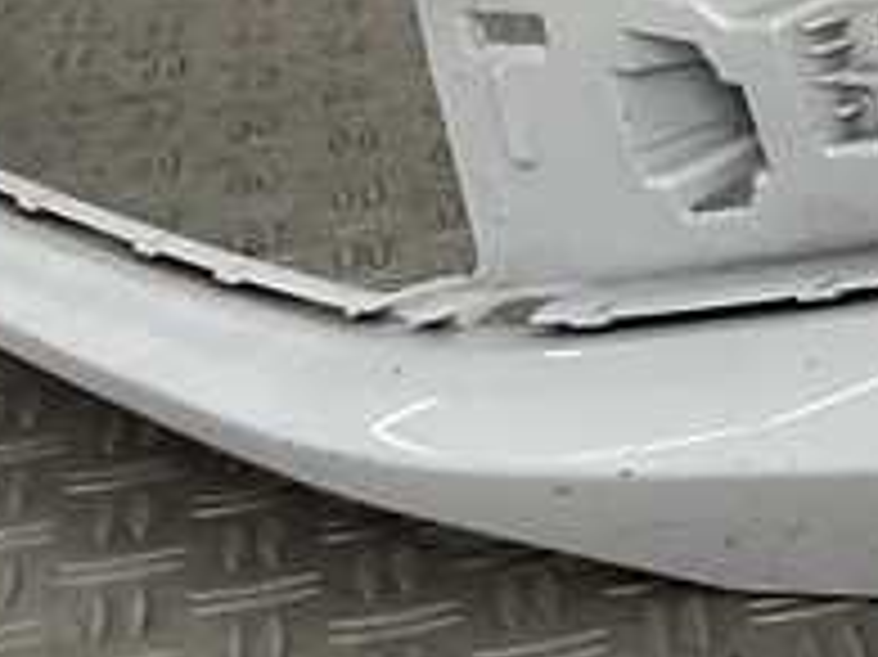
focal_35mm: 150
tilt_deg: -10.8
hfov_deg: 12.1
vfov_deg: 9.4
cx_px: 1553
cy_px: -554
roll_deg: +2.8
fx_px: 3802
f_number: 1.8
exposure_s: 1/276
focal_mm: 3
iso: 16
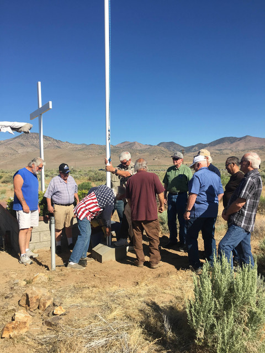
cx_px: 132
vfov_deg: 61.7
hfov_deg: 48.2
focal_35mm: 29
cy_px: 176
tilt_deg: -1.0
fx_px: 296
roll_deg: +1.7
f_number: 2.2
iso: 25
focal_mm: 4.15
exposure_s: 1/1789
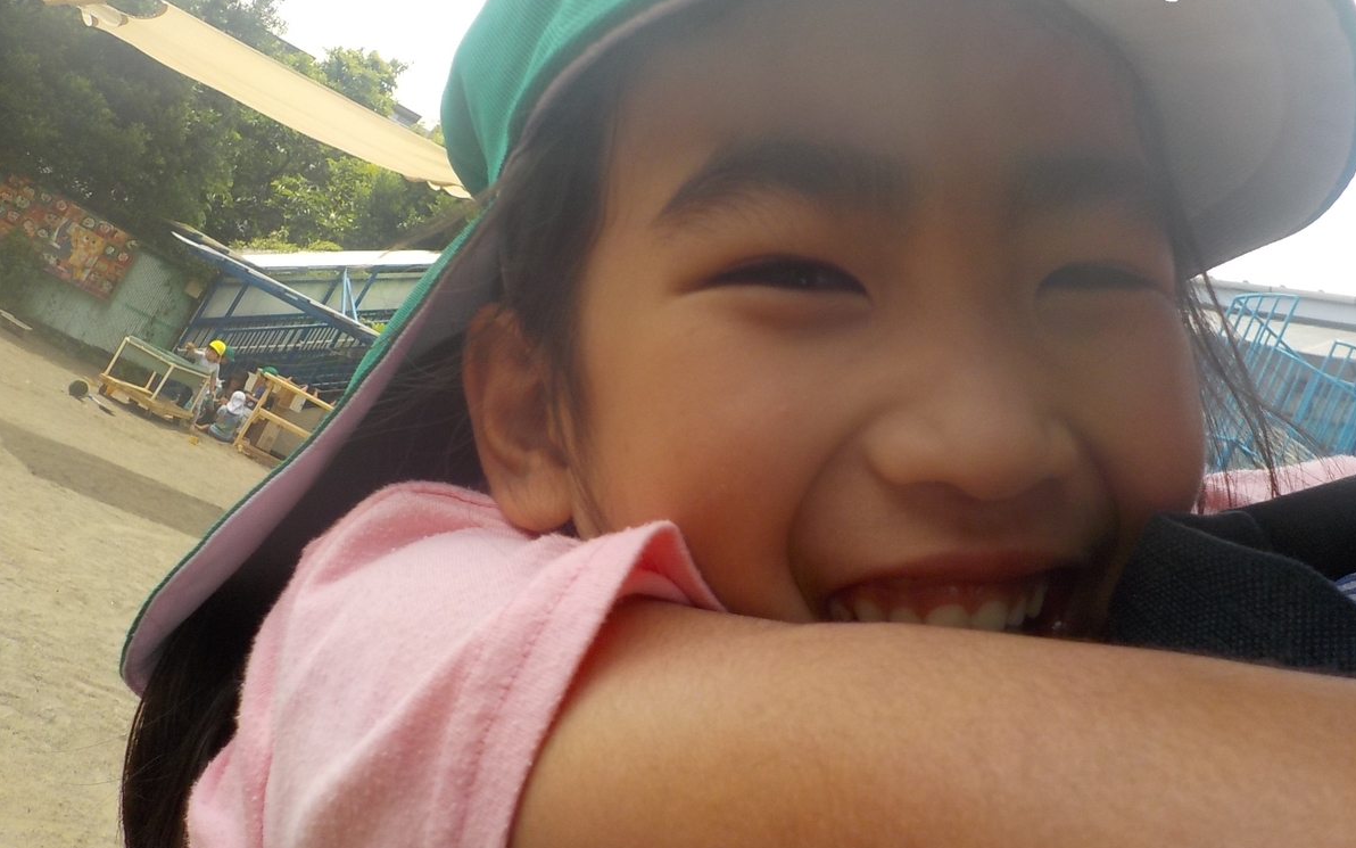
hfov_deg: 59.7
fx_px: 1183
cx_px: 680
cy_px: 367
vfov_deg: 39.4
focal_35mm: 32
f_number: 3.3
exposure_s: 1/640
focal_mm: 4.1
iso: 125
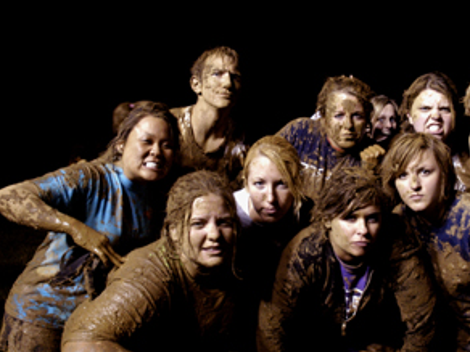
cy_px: 171
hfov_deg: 46.0
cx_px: 315
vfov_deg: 36.0
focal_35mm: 40
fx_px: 543
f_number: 6.3
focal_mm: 18
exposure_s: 1/40
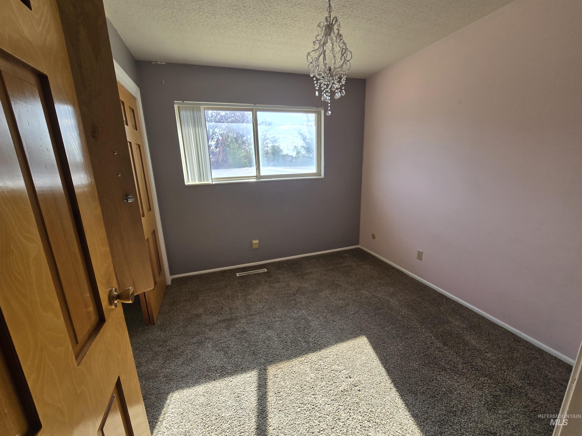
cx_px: 291
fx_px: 219
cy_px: 218
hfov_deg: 106.2
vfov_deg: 89.9
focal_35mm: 13
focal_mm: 2.2
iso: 125
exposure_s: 1/719
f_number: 2.2
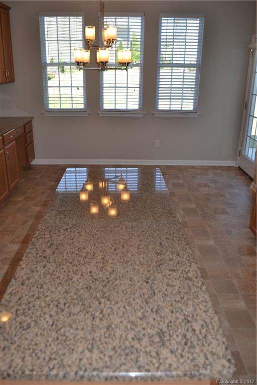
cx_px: 128
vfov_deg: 61.9
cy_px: 192
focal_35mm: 30
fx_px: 321
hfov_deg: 43.6
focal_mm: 20
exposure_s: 1/125
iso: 160
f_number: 4
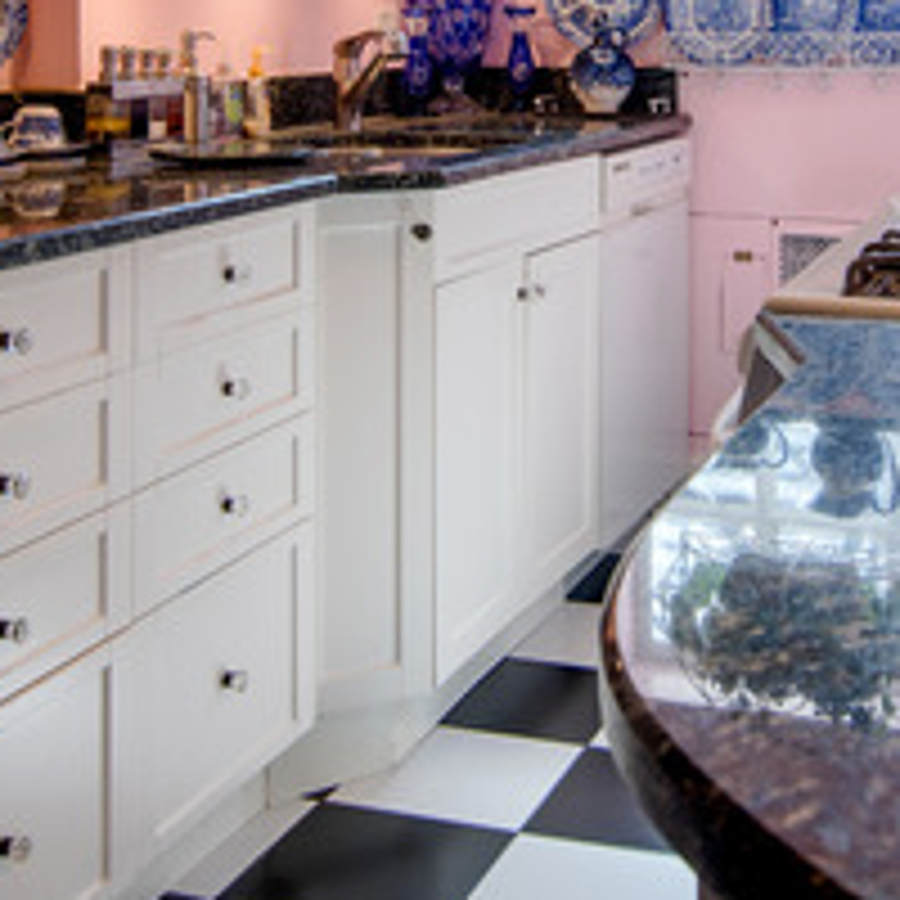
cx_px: 544
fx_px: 1677
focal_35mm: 57
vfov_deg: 28.6
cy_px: 47
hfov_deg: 30.0
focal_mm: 14
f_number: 4.5
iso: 100
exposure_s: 1/20
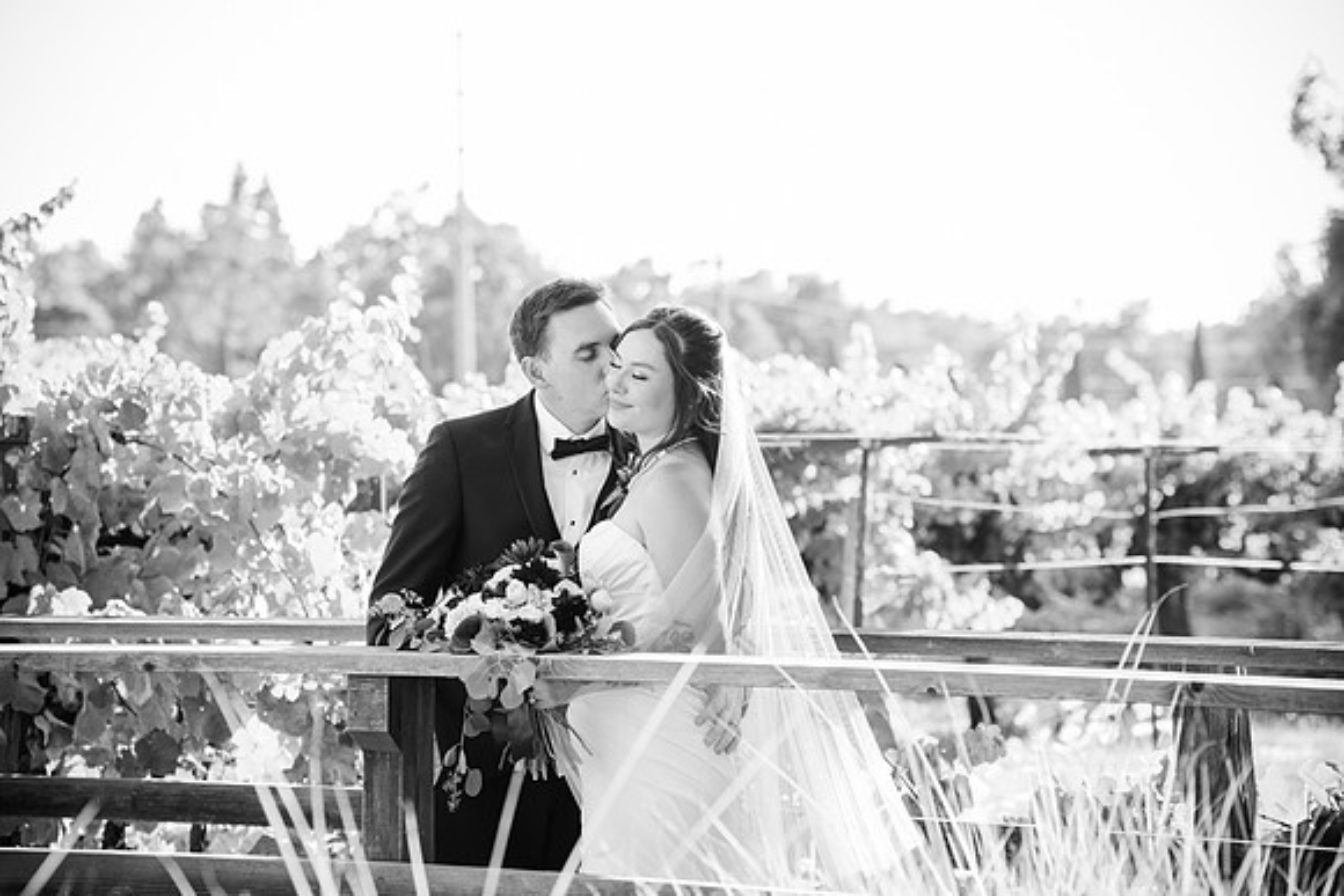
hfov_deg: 20.8
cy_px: 448
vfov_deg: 14.0
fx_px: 3659
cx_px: 672
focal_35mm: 98
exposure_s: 1/400
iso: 500
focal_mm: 98
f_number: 4
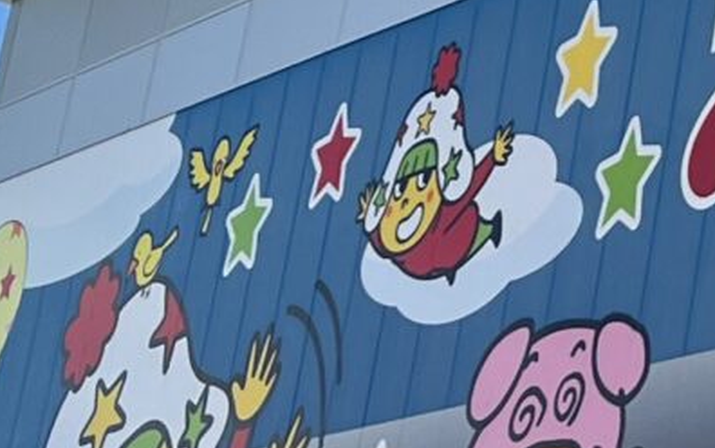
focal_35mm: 178
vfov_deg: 7.3
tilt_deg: +19.9
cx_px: 1437
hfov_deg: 10.7
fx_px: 3470
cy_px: -130
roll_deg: -4.3
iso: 50
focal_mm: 5.1
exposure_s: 1/2967
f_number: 1.6
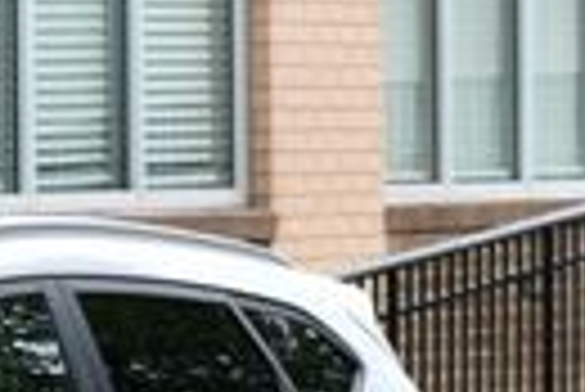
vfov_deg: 2.7
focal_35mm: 516
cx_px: -486
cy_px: 491
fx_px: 8394
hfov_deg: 4.0
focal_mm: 70
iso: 160
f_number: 8
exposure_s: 1/250
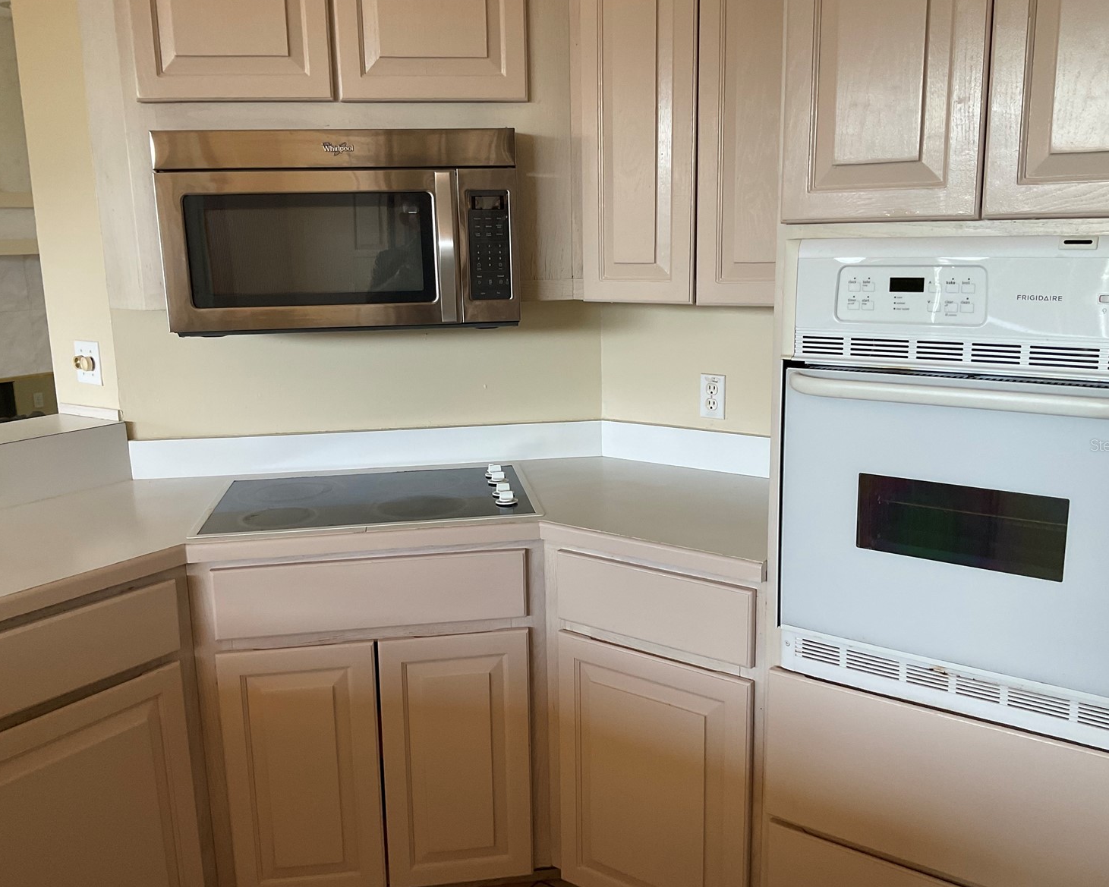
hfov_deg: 57.2
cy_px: 445
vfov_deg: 47.1
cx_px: 555
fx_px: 1018
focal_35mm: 31
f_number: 1.8
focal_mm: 3
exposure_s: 1/60
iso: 50
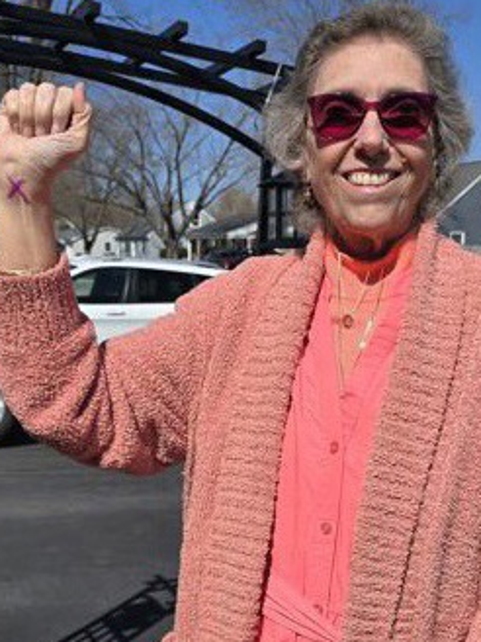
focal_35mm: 47
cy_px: 419
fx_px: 871
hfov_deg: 30.8
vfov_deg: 40.0
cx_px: 278
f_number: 1.7
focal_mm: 6.3
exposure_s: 1/1265
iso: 12
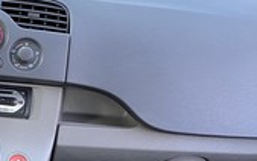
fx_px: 582
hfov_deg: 22.3
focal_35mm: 83
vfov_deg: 15.2
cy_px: 192
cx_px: -78
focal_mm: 4.25
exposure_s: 1/60
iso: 160
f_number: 1.8
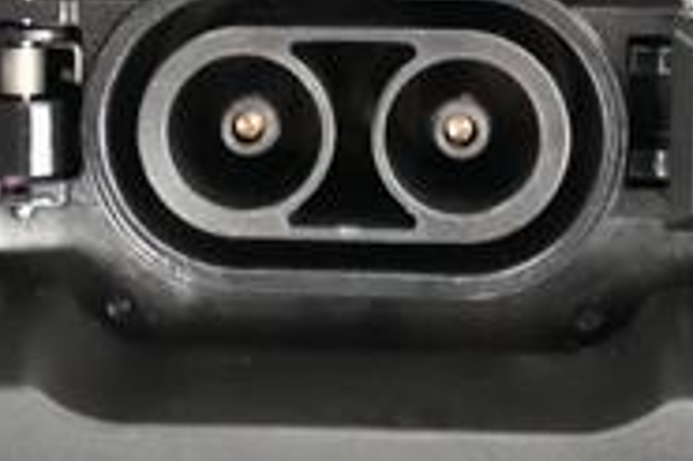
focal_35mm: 97
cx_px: 341
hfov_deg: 21.0
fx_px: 1866
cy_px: -105
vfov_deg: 13.6
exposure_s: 1/40
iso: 12800
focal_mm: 28
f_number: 2.8
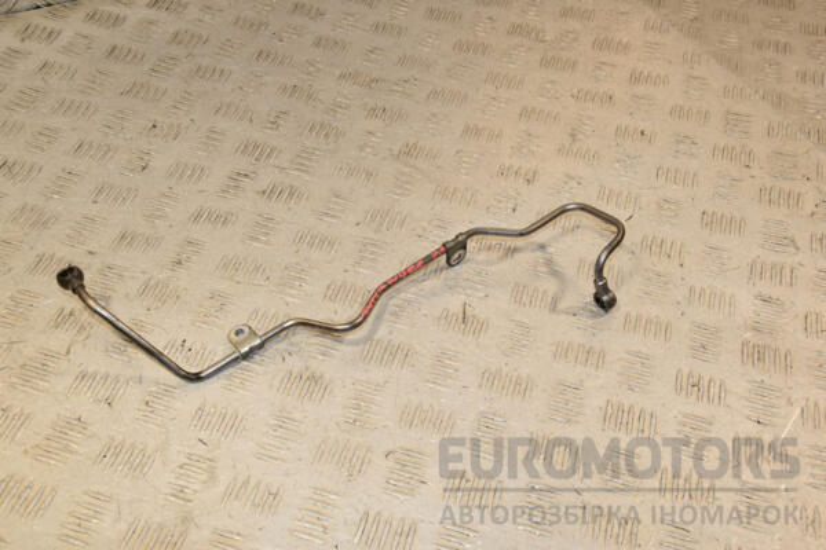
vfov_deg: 31.9
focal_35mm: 42
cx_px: 413
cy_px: 275
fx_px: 964
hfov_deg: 46.4
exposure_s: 1/200
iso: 800
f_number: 9
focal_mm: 28
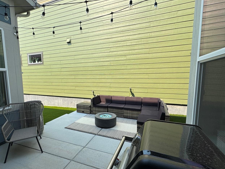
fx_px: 117
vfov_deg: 71.5
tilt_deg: -7.2
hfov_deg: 87.5
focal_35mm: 18
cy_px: 90
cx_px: 101
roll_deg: +0.9
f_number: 2.2
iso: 50
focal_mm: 2.22
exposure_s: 1/812
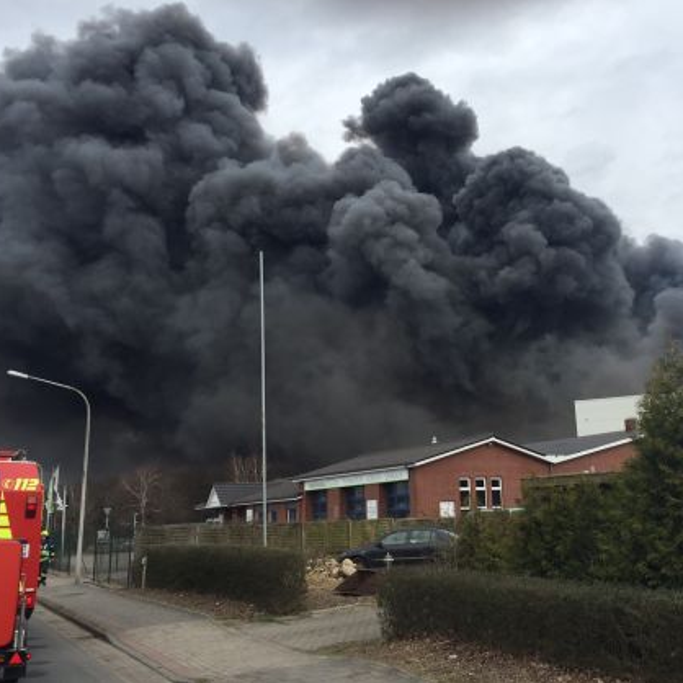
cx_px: 418
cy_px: 337
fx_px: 781
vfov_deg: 47.2
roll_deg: +2.1
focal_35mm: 35
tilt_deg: +13.8
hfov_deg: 46.9
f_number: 2.2
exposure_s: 1/1464
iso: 32
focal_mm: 4.15
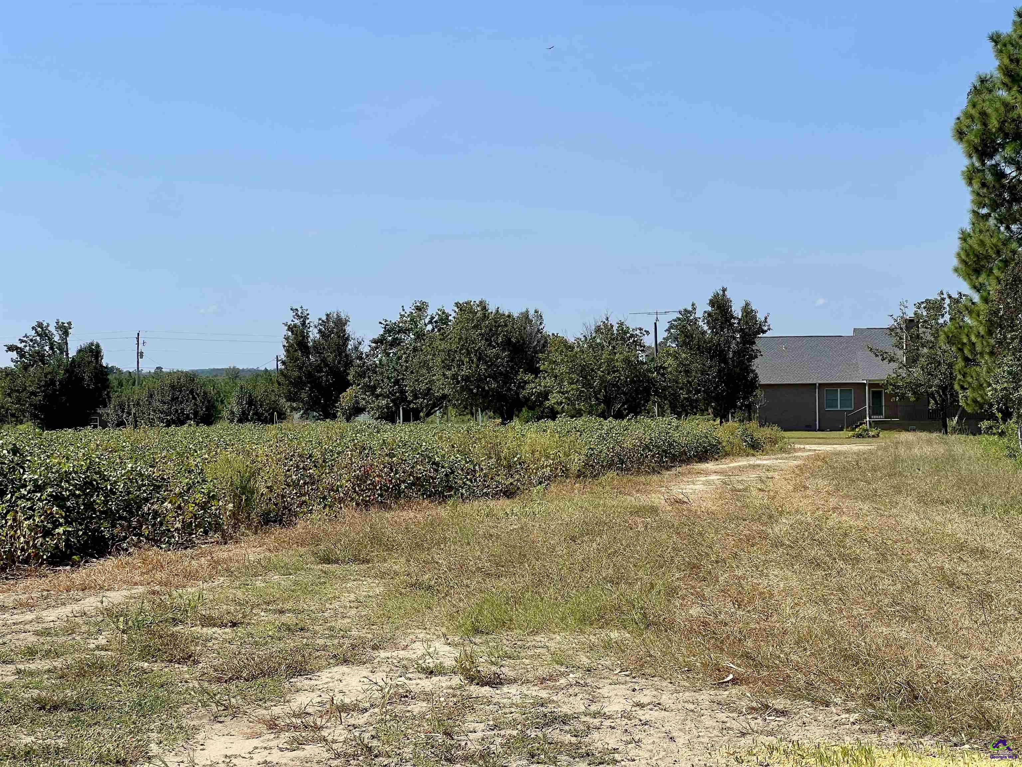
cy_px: 384
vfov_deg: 19.1
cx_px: 511
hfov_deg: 25.3
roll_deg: +1.1
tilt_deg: -0.8
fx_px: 2273
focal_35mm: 77
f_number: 2.8
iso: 32
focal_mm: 9
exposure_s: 1/951
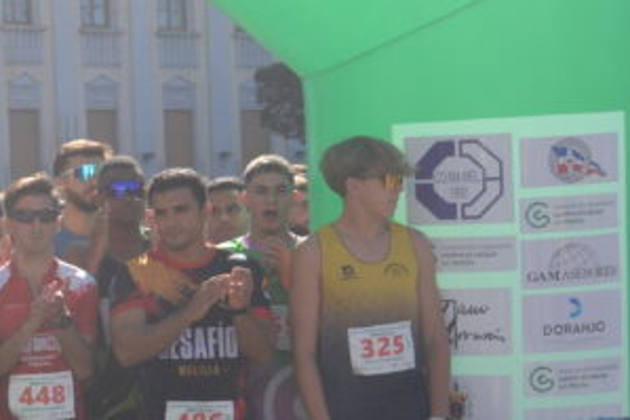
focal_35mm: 113
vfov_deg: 12.1
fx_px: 1976
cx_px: -343
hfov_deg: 16.4
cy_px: 280
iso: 400
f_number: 5
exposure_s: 1/1250
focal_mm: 22
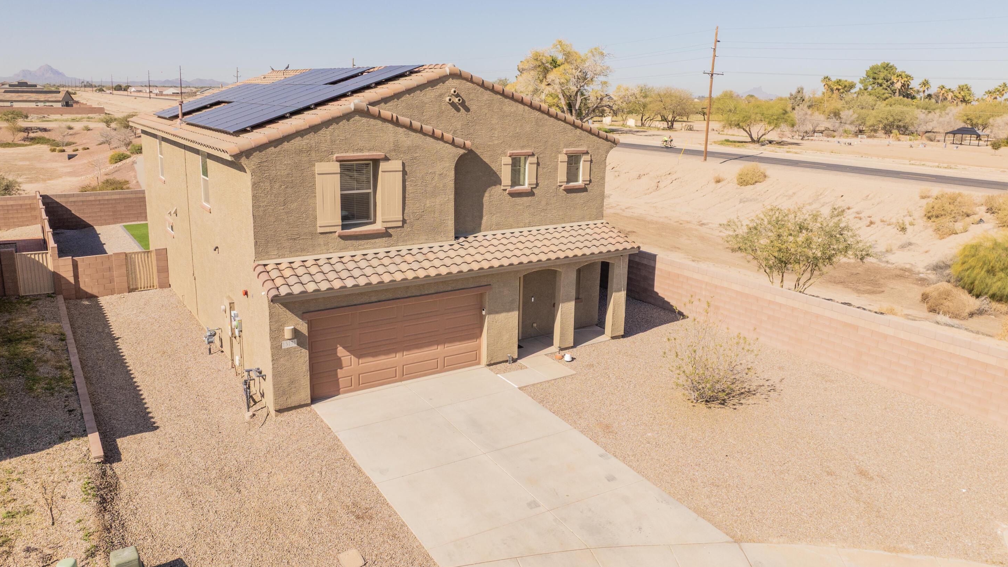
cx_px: 496
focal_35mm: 27
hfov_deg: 69.9
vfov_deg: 42.8
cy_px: 255
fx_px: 722
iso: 200
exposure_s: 1/50
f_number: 2.8
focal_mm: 12.29
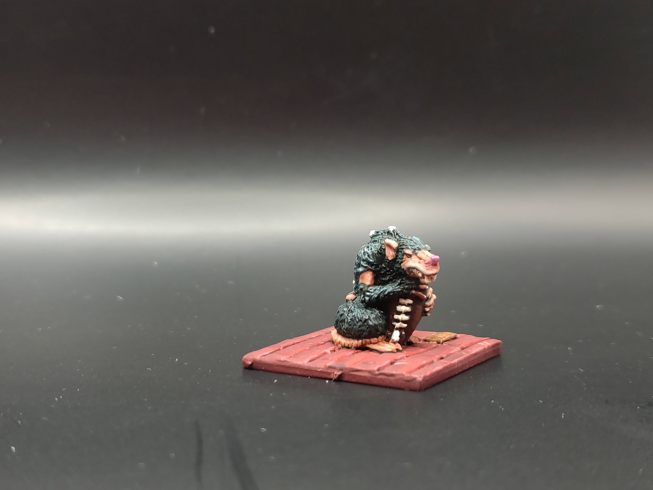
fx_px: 472
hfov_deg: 69.4
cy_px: 245
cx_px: 326
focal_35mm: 25
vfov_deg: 54.9
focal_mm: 4.25
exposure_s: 1/33
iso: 400
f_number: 1.7
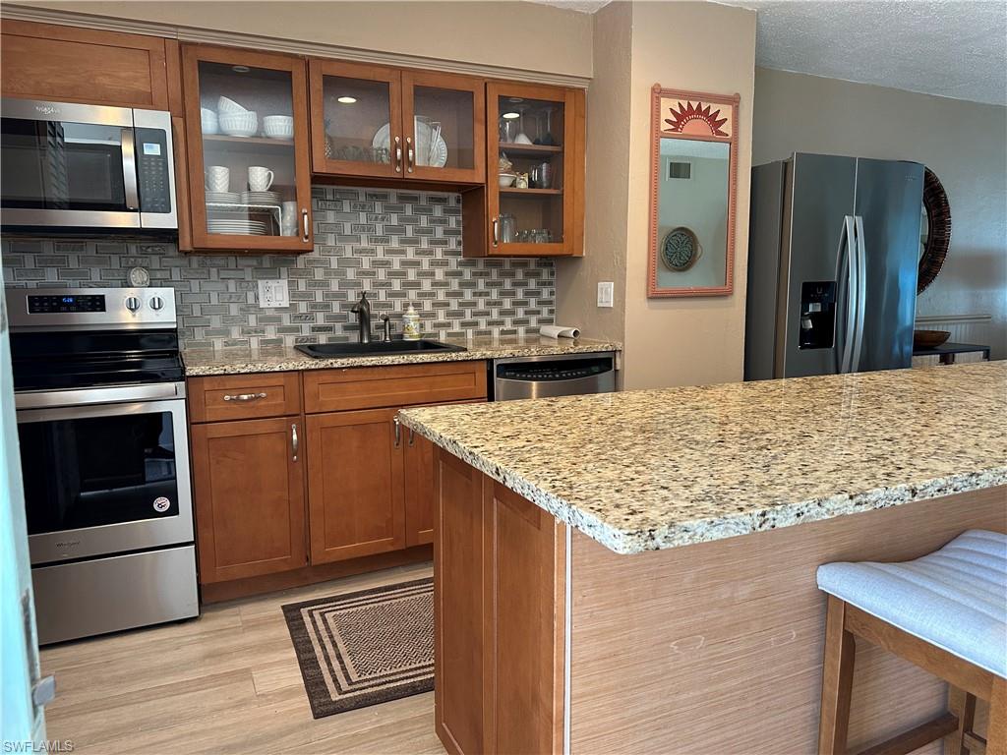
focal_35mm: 24
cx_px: 504
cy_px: 378
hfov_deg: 71.6
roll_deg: -0.1
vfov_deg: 56.8
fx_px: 698
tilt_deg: -7.3
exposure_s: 1/120
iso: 200
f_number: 1.78
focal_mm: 6.86
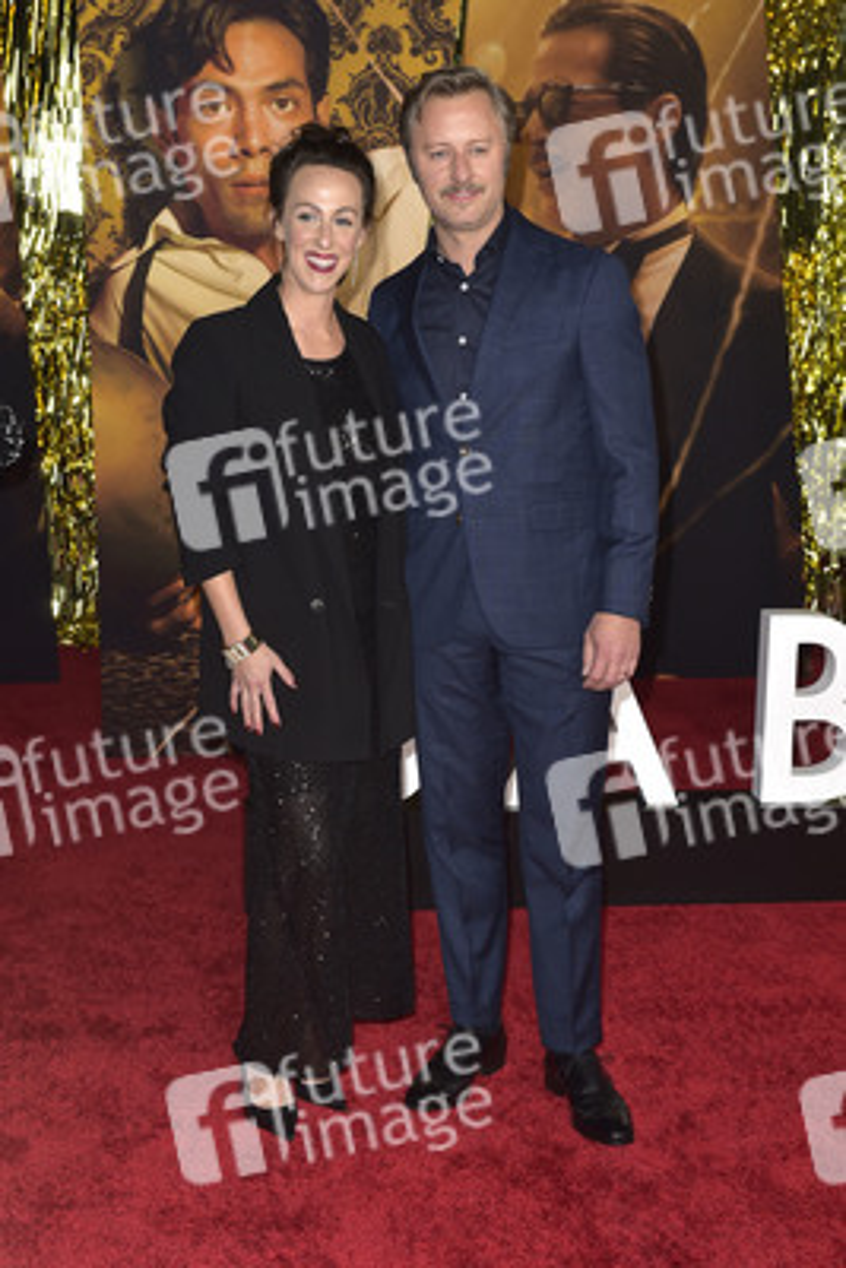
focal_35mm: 55
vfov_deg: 36.2
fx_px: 1937
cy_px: 634
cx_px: 423
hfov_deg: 24.6
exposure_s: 1/250
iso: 1000
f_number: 6.3
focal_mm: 55
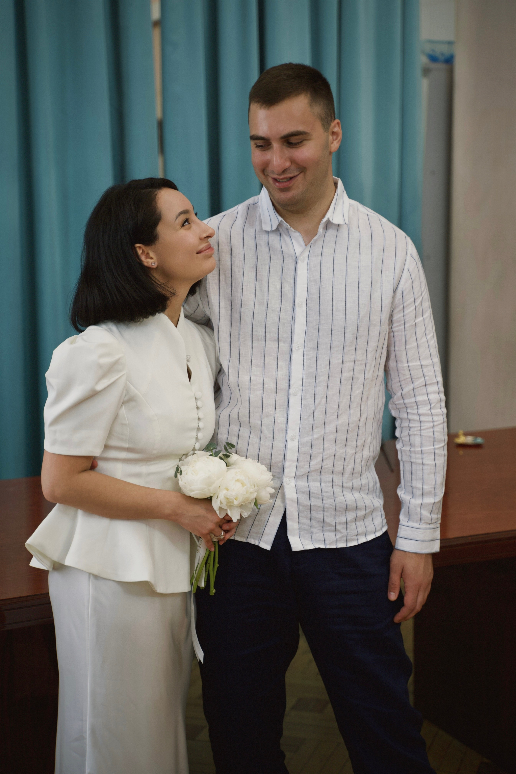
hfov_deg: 20.0
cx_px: 258
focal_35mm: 68
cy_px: 387
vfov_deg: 29.7
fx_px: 1462
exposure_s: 1/125
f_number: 2.8
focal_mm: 68
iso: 1250
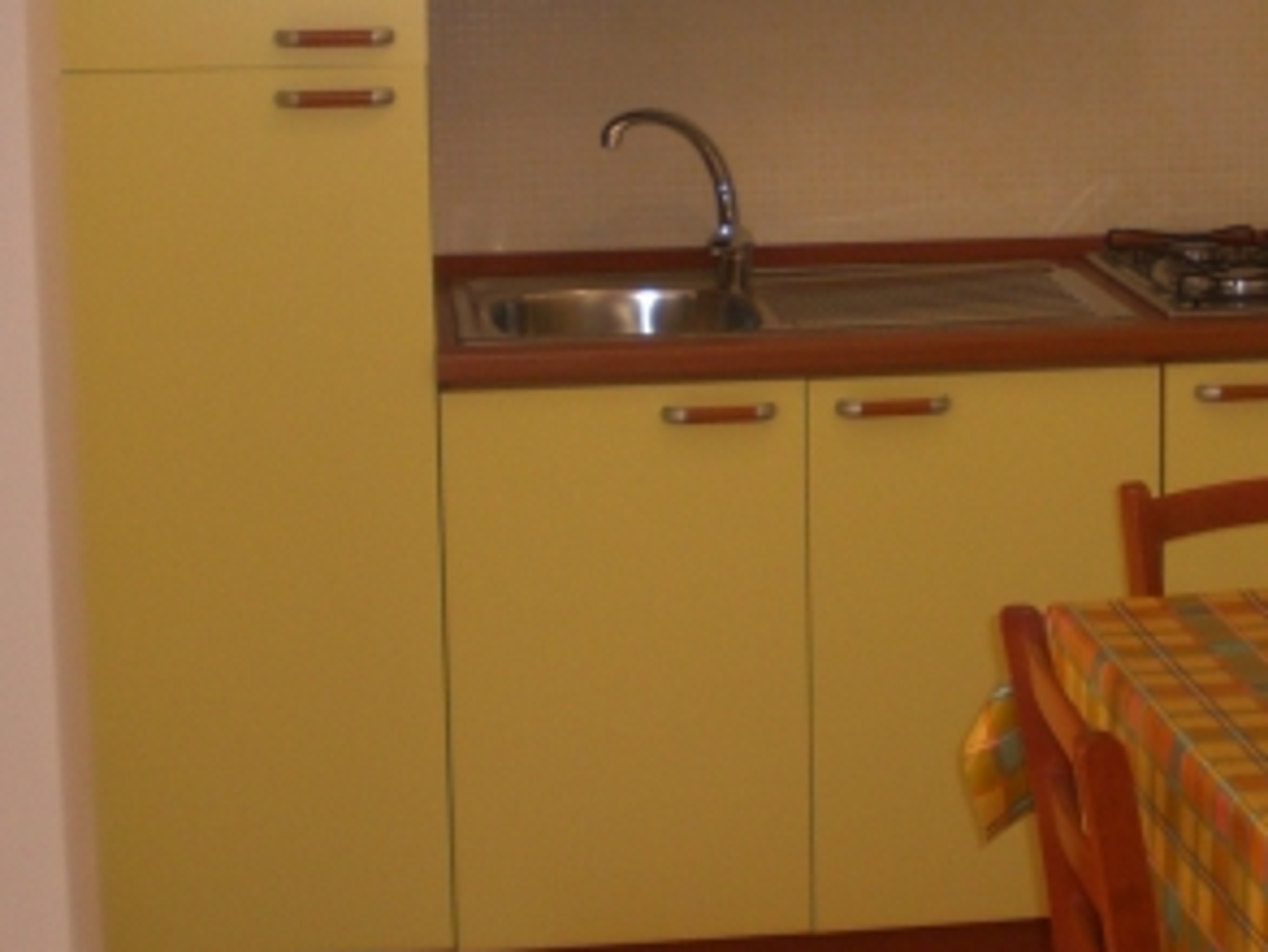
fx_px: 3042
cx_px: 982
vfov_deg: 17.7
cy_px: 225
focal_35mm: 83
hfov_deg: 23.3
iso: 100
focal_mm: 6.3
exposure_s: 1/100
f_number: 3.1
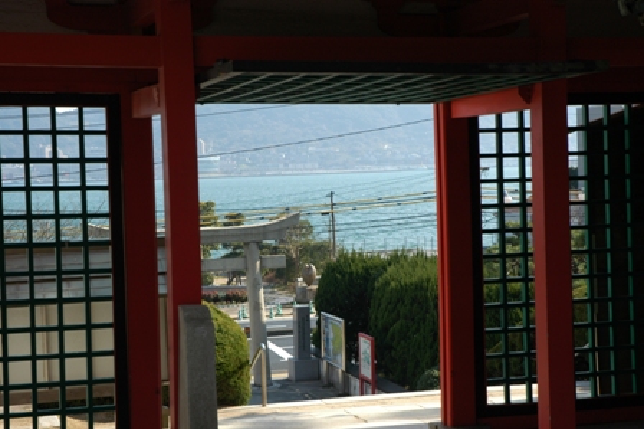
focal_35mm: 72
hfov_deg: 28.1
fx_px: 1287
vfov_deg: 18.9
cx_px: 322
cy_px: 214
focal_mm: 48
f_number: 8
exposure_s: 1/250
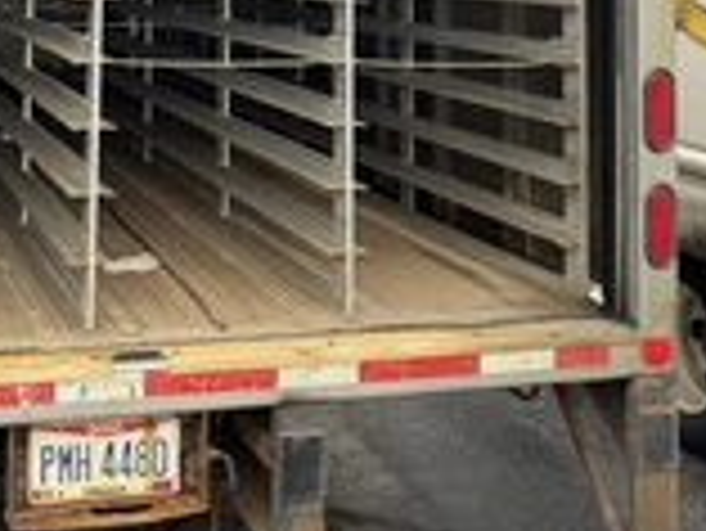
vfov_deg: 22.0
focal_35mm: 61
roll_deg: +0.8
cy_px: -130
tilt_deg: +5.6
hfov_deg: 30.9
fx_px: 1245
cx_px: 148
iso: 80
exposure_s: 1/347
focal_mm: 6.76
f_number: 1.78
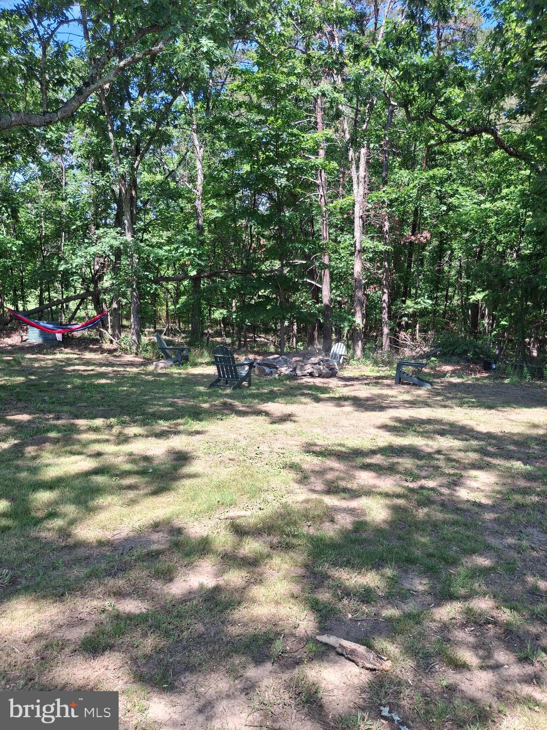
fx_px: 527
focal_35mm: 25
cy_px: 365
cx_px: 274
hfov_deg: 54.9
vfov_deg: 69.4
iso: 32
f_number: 1.8
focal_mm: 4.69
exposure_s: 1/584
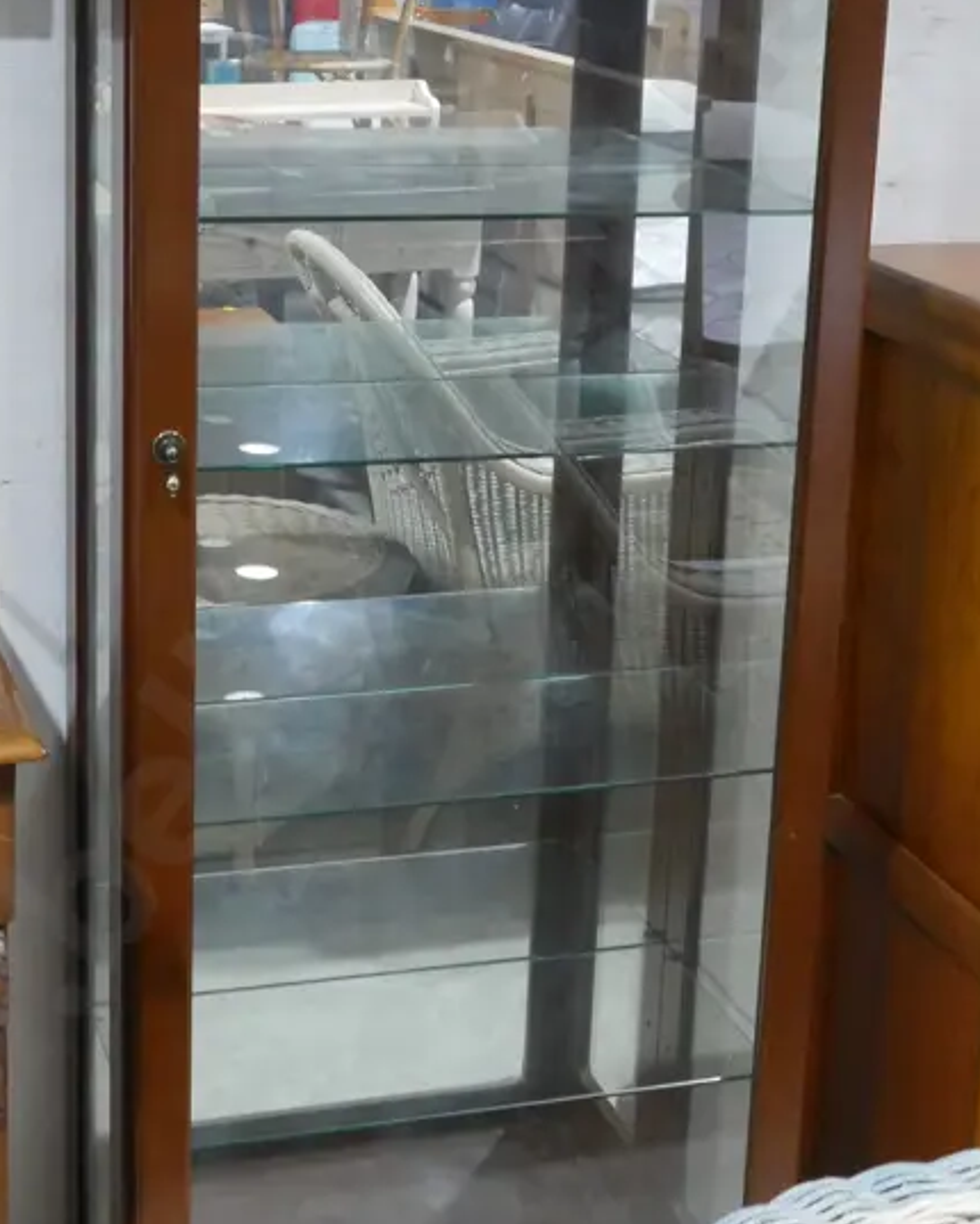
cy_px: 444
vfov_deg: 28.2
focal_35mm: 67
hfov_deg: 22.8
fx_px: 2428
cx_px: 442
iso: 3200
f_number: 9
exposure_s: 1/60
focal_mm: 18
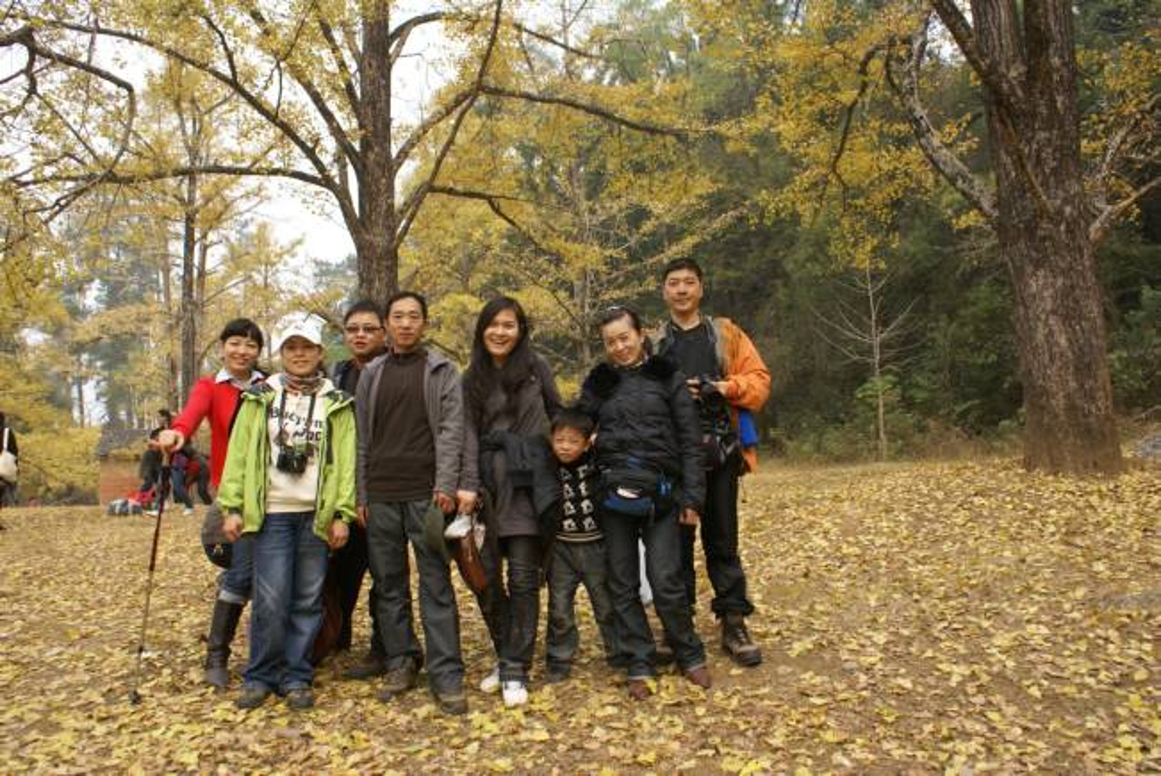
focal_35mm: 30
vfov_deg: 43.7
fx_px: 968
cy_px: 388
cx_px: 580
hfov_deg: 61.9
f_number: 5
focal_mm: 20
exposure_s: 1/200
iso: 100
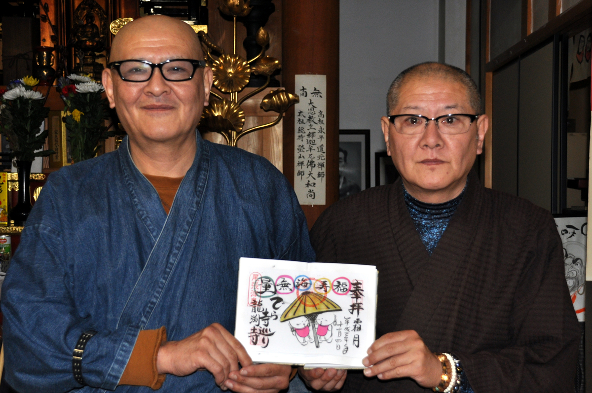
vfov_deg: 28.0
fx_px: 788
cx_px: 296
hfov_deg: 41.2
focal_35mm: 48
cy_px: 196
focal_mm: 32
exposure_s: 1/60
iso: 400
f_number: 4.2
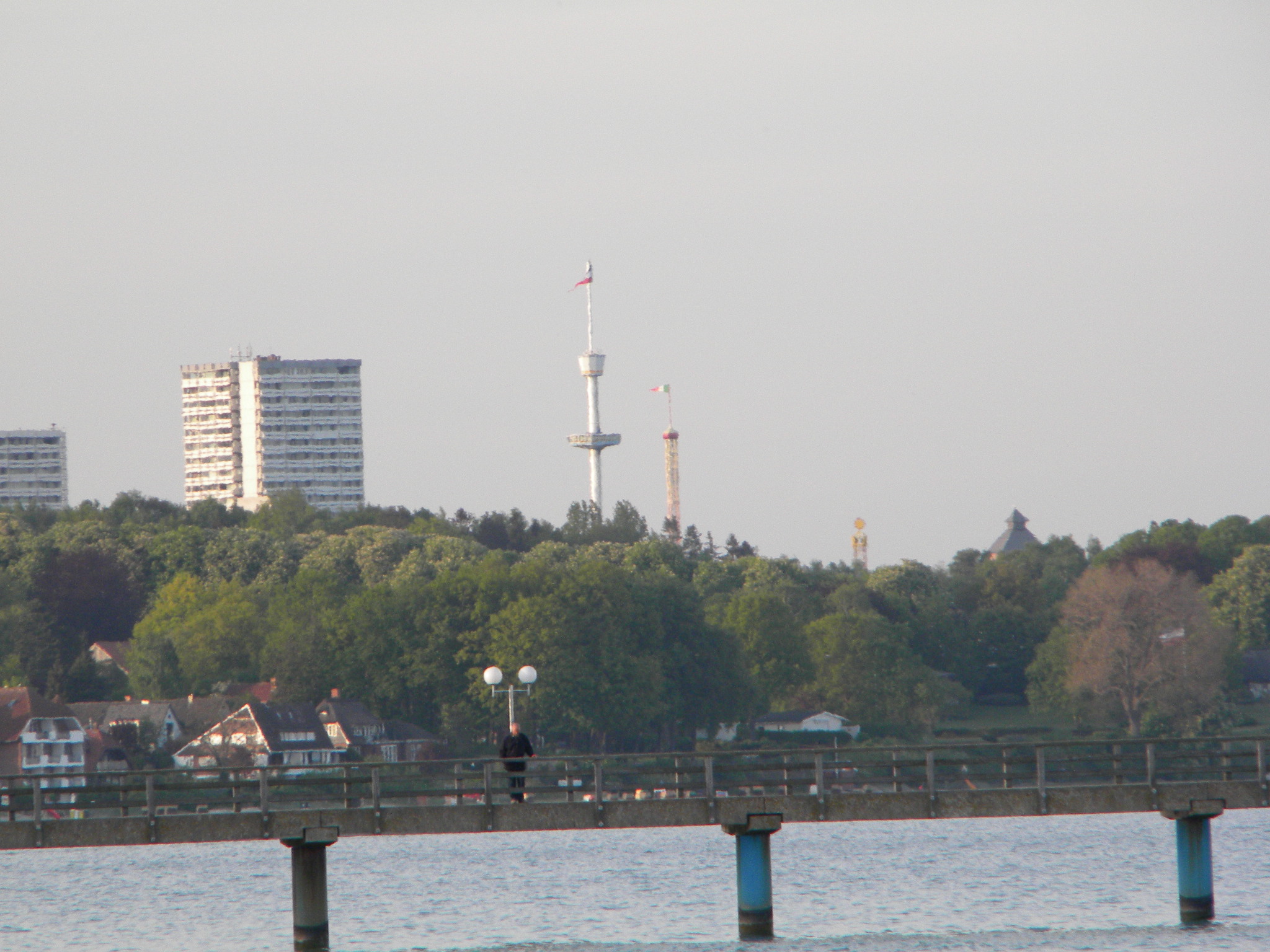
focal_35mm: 414
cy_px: 476
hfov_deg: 4.8
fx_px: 15189
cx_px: 635
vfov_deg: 3.6
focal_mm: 75
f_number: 5.4
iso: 189
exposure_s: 1/250
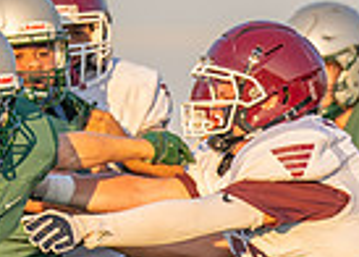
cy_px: 349
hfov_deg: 2.1
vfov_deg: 1.5
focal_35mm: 962
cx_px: 587
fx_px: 9813
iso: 250
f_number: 2.8
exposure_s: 1/1600
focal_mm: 200
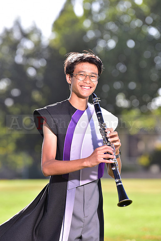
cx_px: 80
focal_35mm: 185
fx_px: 1240
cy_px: 120
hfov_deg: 7.4
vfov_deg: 11.1
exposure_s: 1/250
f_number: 4.5
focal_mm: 185
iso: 100
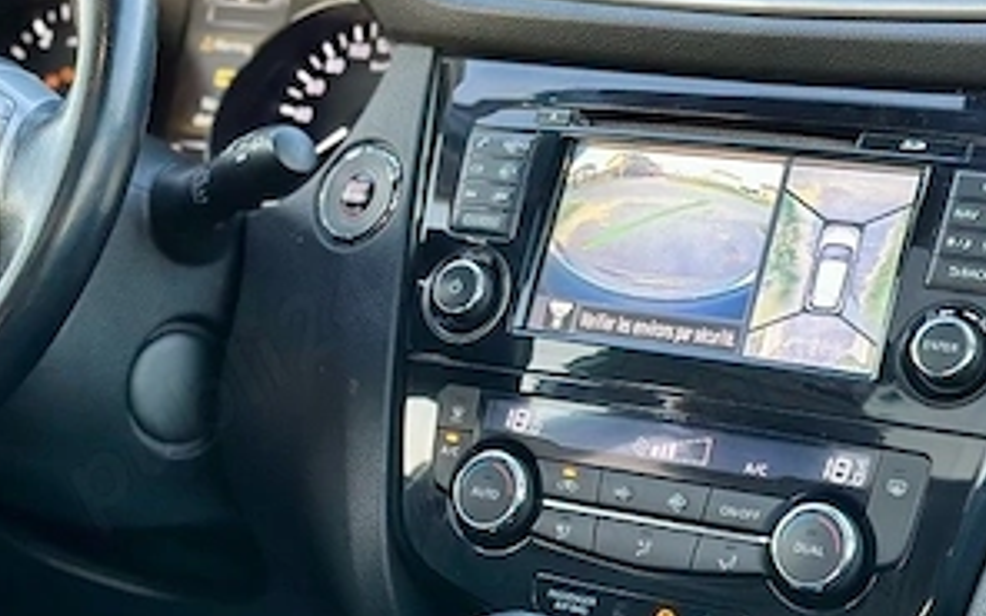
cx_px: 413
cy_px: 370
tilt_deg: -13.9
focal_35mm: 103
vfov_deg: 12.7
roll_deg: +1.3
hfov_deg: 20.2
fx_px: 2768
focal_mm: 6.86
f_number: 1.78
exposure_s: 1/60
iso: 200
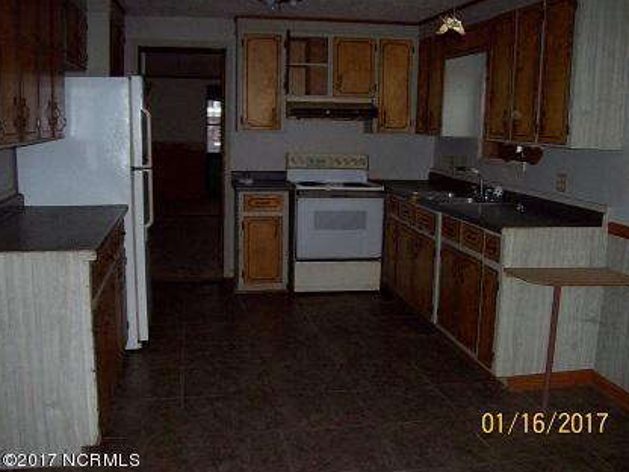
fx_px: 672
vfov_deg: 38.7
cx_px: 318
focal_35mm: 37
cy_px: 240
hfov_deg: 50.1
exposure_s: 1/64
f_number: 2.7
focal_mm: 6
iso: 140
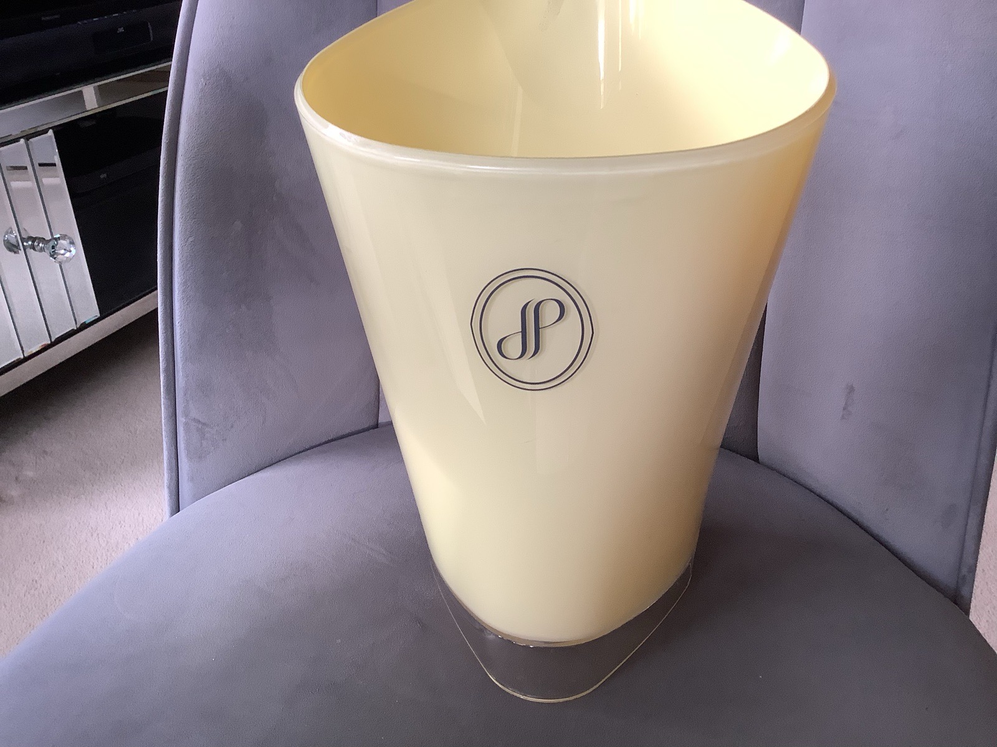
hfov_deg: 58.4
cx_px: 498
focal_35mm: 31
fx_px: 893
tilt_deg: -30.9
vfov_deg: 45.4
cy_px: 374
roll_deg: +0.6
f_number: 2.4
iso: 125
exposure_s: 1/60
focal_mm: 3.3
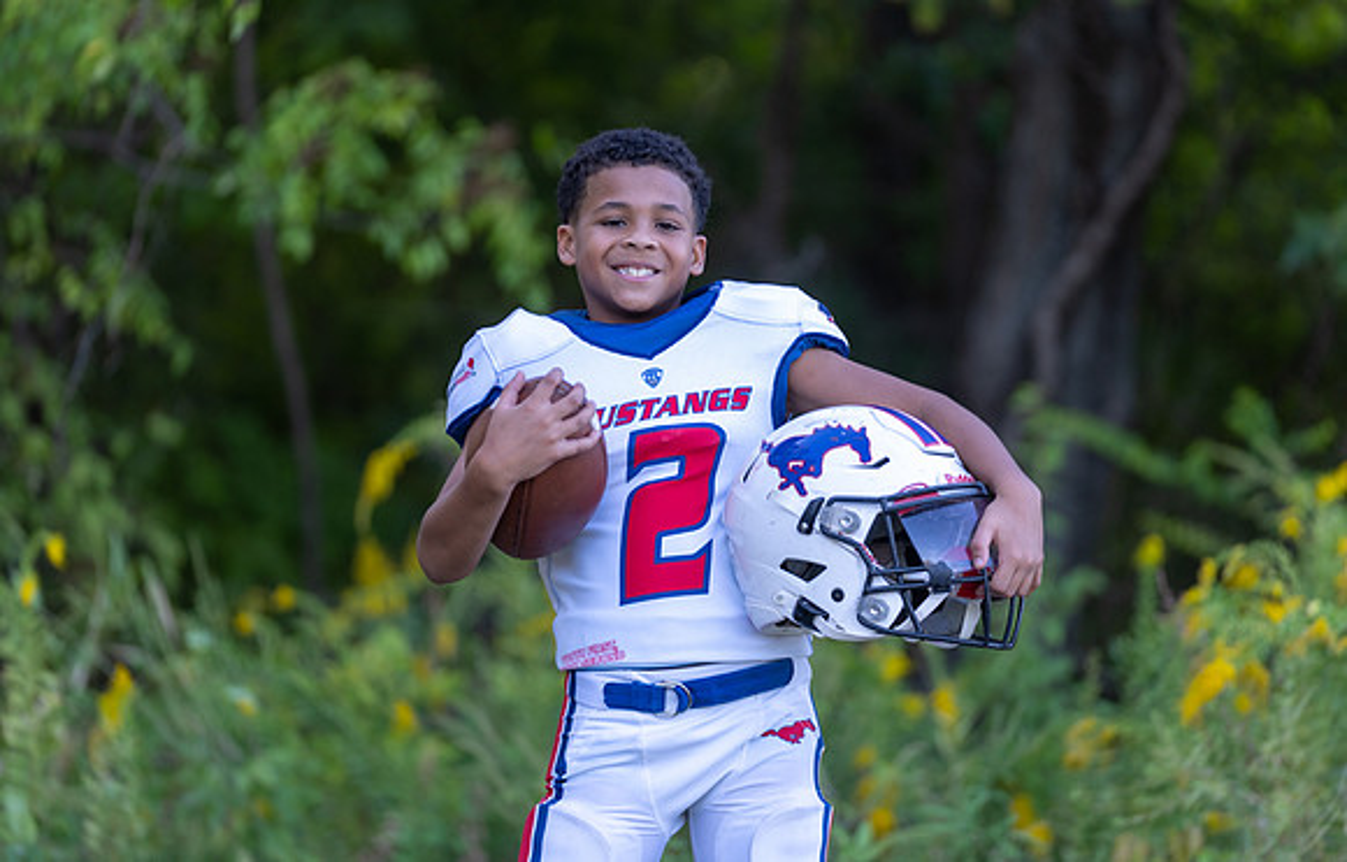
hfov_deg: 12.6
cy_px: 394
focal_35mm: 164
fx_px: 6079
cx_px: 645
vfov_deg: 8.1
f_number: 2.8
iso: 320
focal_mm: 156
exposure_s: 1/320
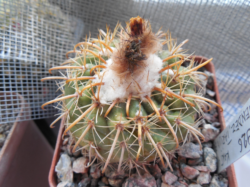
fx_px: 224
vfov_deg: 45.4
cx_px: 125
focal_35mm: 31
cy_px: 94
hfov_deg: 58.4
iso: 320
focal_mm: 5.6
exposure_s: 1/30
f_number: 3.6
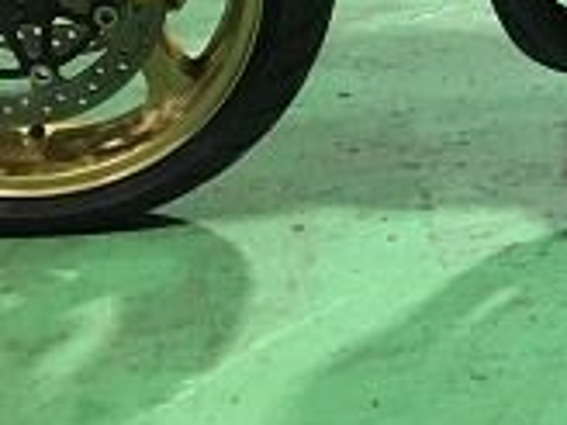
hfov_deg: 14.7
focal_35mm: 125
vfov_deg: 10.8
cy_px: -447
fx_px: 2047
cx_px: 833
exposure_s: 1/30
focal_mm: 4.15
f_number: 2.2
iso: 160
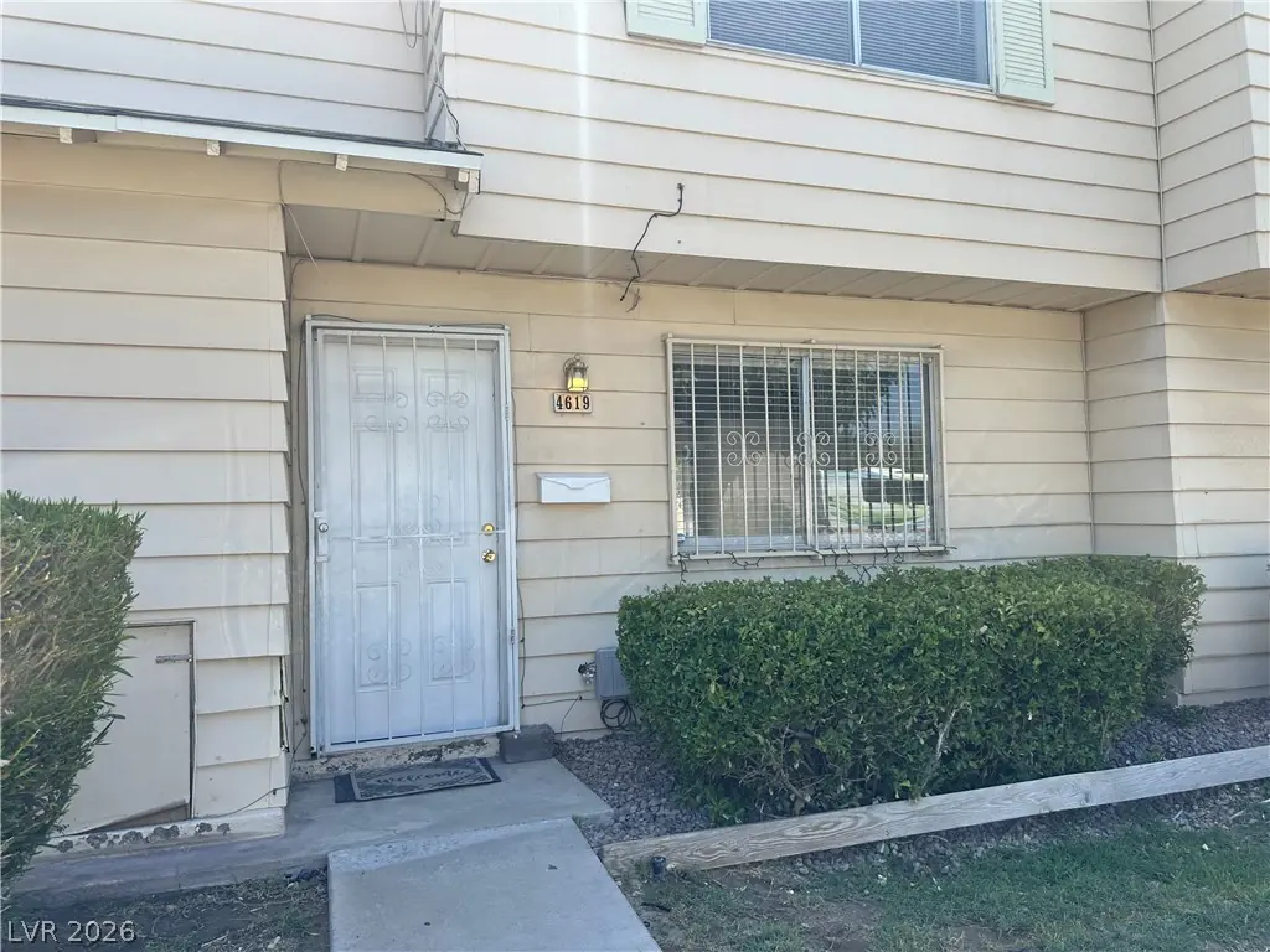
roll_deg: +0.8
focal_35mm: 24
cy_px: 476
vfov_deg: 56.8
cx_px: 635
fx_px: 881
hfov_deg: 71.6
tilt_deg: +3.2
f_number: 1.78
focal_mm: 6.86
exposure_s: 1/1639
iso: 80
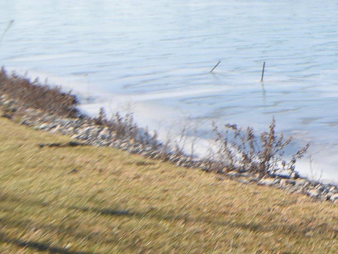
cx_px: 543
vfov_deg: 15.7
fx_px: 914
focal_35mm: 94
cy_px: 59
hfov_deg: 18.1
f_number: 7.1
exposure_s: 1/200
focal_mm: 19
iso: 100
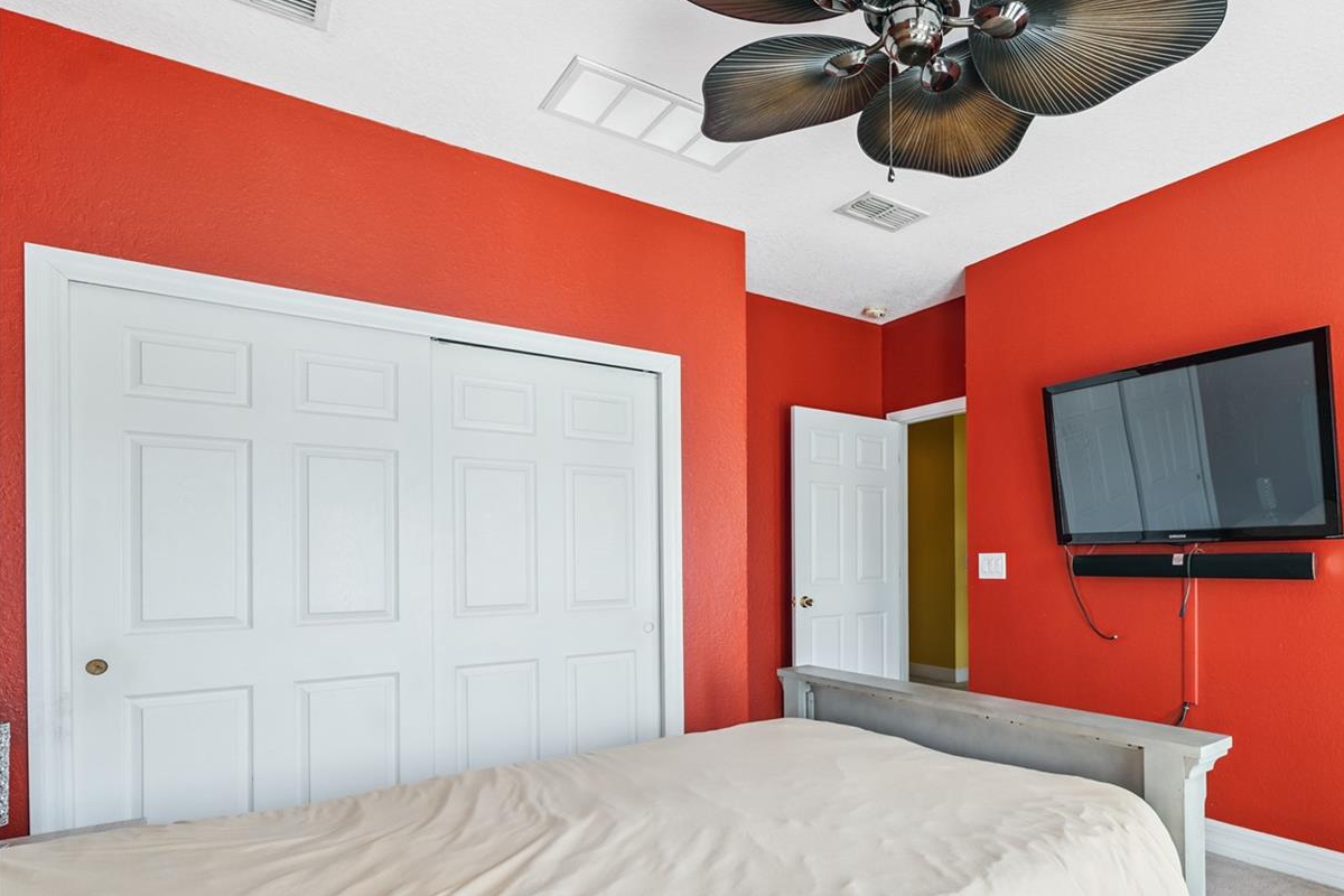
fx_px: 747
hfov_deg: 81.2
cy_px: 544
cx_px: 894
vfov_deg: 61.3
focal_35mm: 20
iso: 400
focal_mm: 15
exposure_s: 1/60
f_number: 8
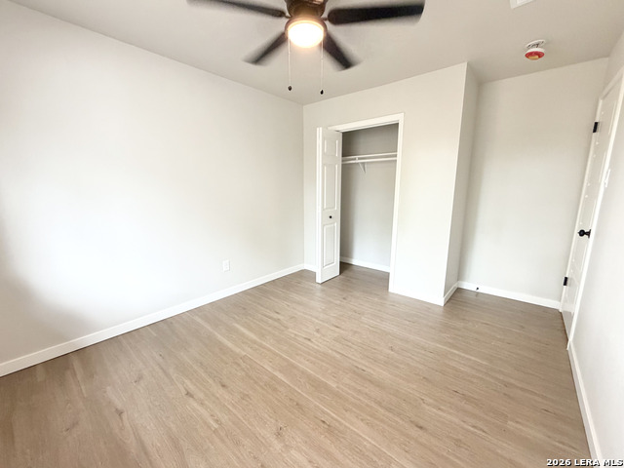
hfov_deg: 102.1
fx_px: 252
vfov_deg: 85.7
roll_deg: -1.0
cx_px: 312
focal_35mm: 14
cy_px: 234
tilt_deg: -10.3
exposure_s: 1/60
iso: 400
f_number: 2.2
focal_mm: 2.22
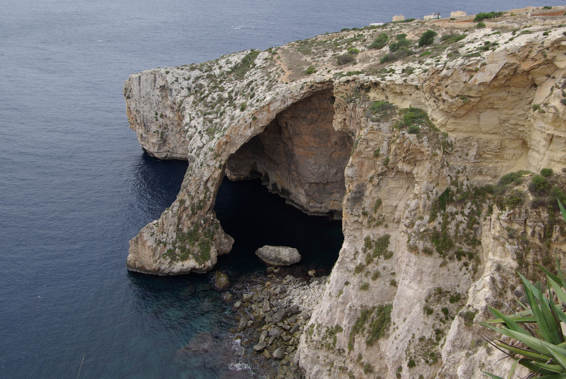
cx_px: 308
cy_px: 157
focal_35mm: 29
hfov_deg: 63.5
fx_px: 456
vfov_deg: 44.9
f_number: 6.7
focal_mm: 16
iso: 100
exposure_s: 1/180
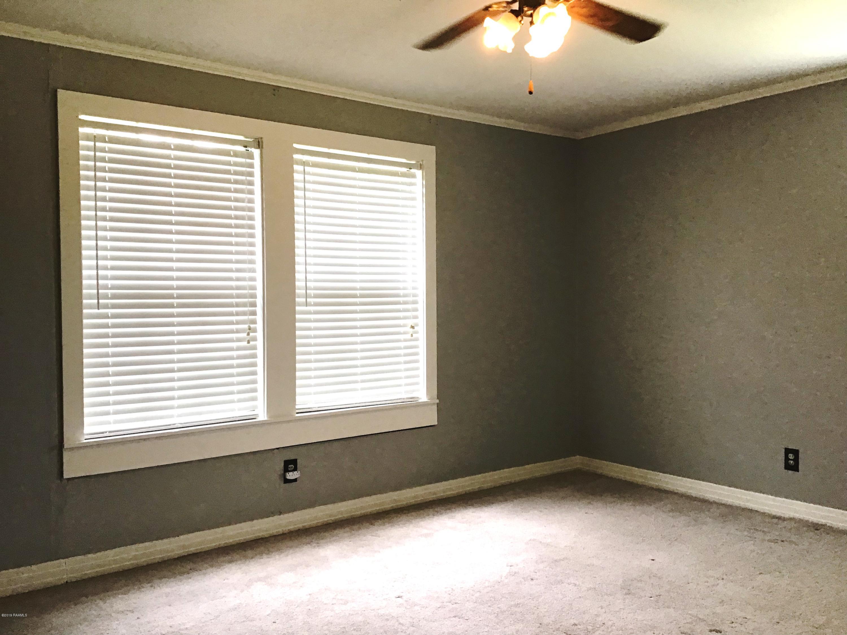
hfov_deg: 58.4
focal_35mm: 31
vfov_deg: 45.4
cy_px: 318
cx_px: 424
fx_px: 759
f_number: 2.4
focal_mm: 3.3
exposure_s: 1/30
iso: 32
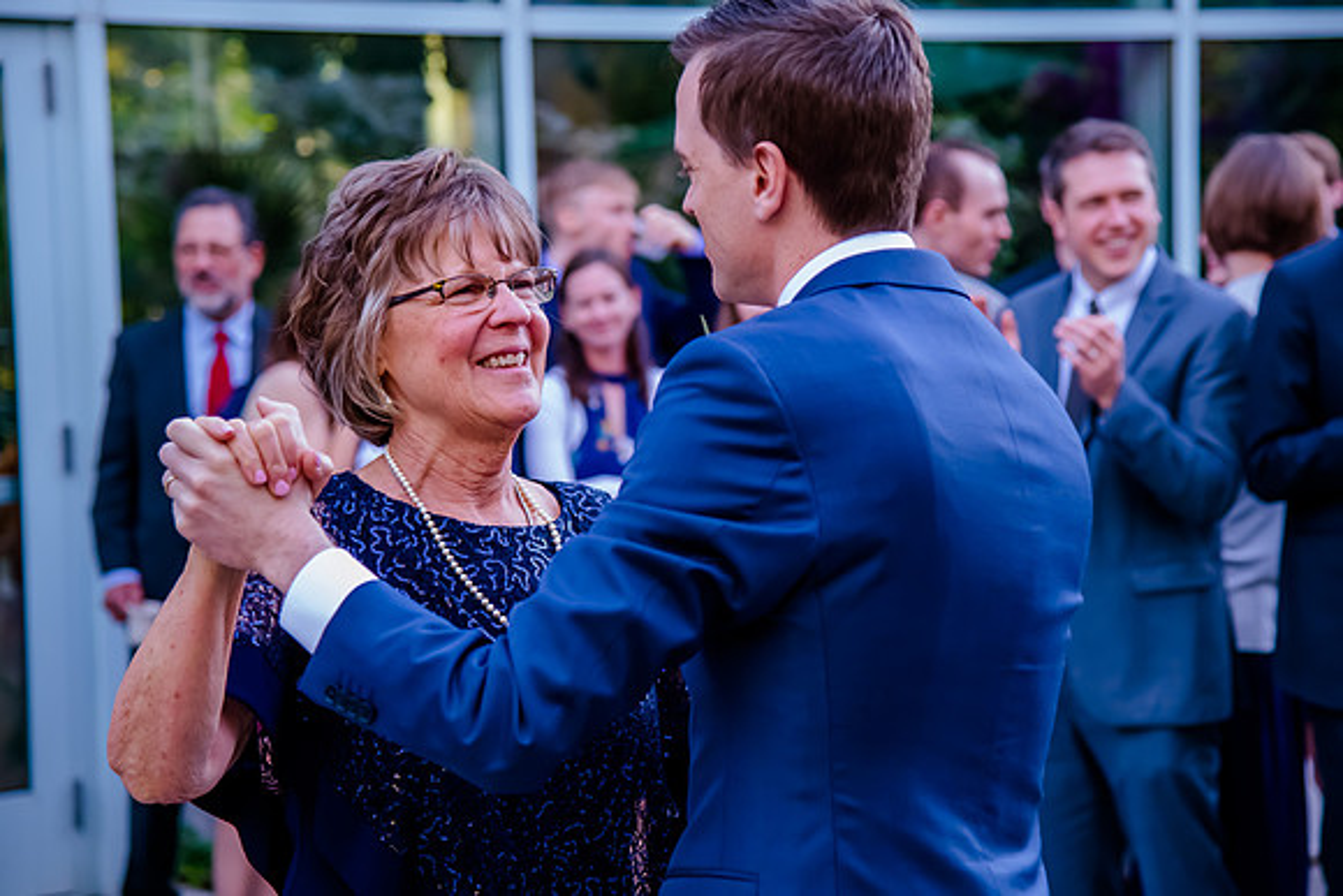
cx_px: 718
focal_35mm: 96
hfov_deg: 21.1
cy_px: 456
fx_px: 3597
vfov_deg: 14.2
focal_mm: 85
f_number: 4.5
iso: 3200
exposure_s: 1/320
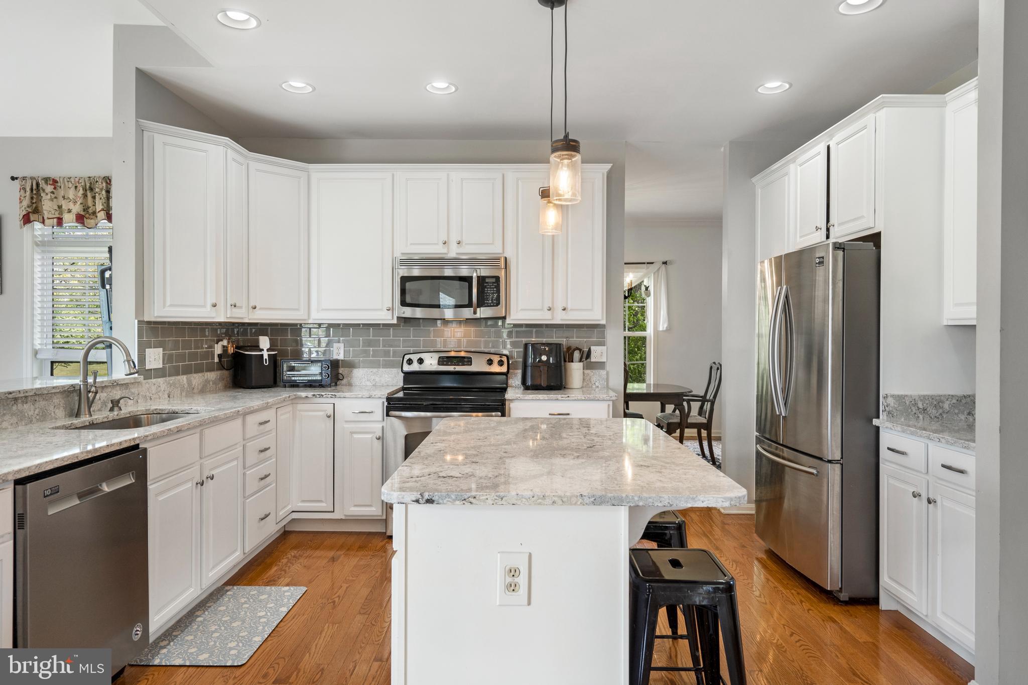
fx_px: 599
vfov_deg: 59.5
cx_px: 514
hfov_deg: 81.2
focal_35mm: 21
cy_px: 342
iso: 640
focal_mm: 21
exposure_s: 1/3
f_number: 8
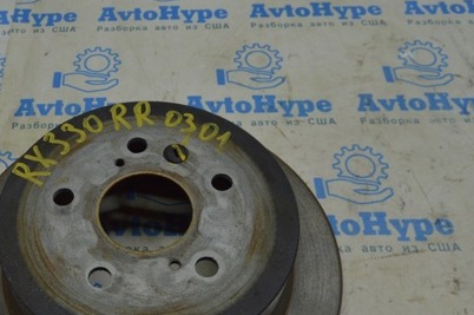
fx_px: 565
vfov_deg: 30.7
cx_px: 112
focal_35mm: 43
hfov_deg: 43.8
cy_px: 226
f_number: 7.1
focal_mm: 18
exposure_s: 1/50
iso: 400
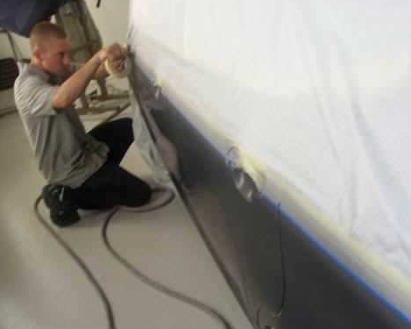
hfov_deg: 38.4
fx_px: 584
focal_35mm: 48
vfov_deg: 31.3
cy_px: 199
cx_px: 267
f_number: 2.8
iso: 200
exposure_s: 1/60
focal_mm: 7.54
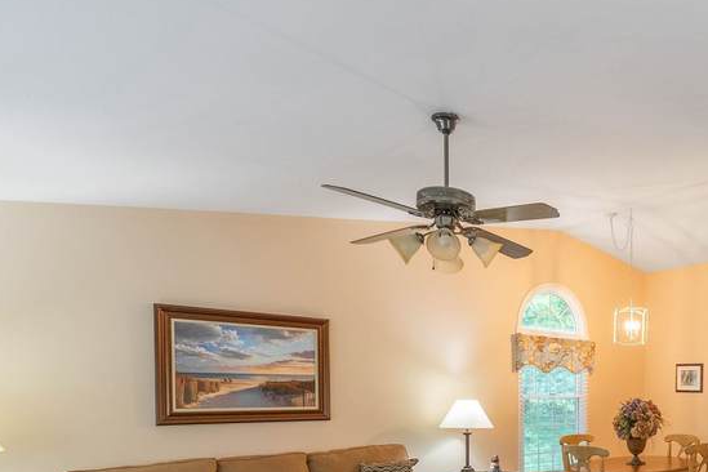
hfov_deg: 58.0
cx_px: 611
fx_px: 551
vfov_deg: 42.8
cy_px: 417
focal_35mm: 28
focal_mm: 12
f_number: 8
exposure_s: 1/25
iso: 640
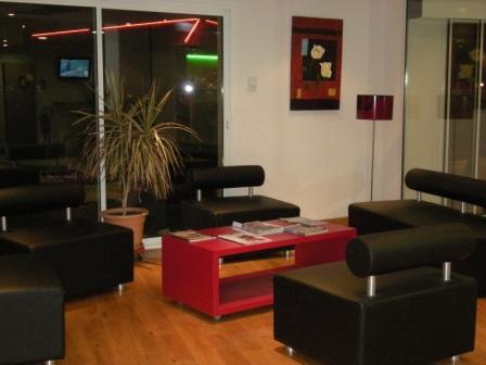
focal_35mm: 52
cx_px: 243
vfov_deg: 28.0
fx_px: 730
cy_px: 182
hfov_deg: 36.8
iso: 557
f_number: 3.8
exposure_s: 1/60
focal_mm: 8.8
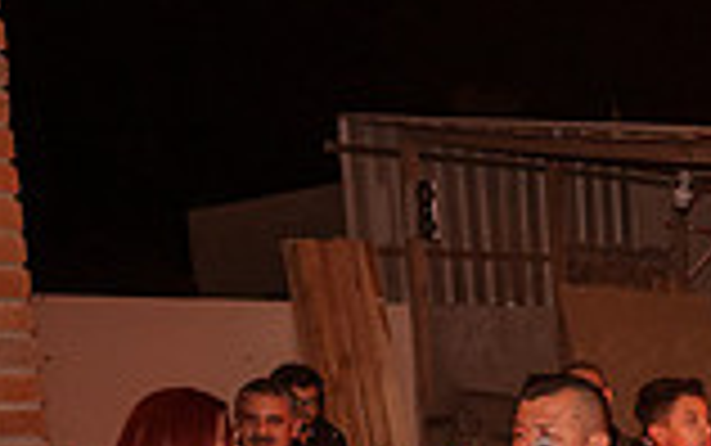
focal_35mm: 75
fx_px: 1454
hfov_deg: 22.2
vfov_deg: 16.2
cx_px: 1098
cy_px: 628
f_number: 4.5
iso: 1600
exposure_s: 1/30
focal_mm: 20
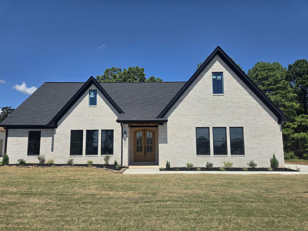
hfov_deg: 71.6
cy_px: 120
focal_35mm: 24
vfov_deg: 56.8
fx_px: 214
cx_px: 152
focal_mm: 5.4
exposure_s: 1/7599
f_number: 1.8
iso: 80
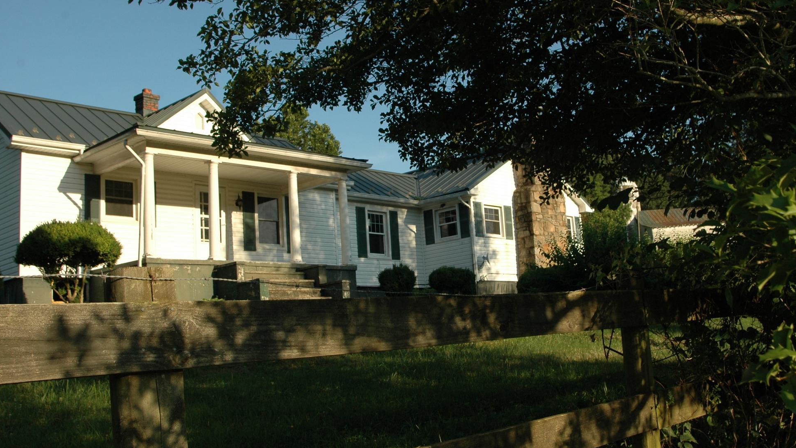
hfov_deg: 50.5
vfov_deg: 29.7
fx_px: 844
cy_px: 215
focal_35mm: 40
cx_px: 418
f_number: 8
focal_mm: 24
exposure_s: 1/250
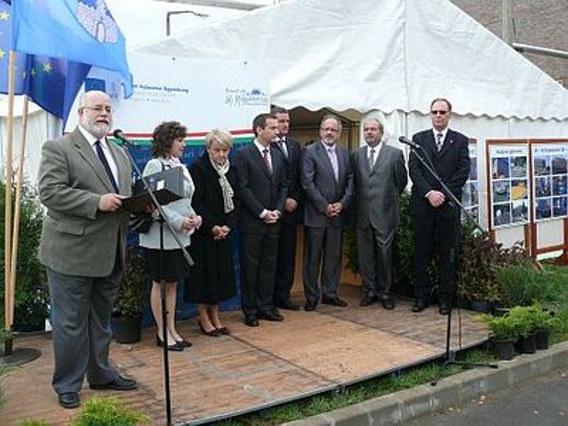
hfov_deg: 52.6
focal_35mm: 35
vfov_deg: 40.7
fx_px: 574
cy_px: 213
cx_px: 284
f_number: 4
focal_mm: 7.4
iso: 100
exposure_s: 1/100
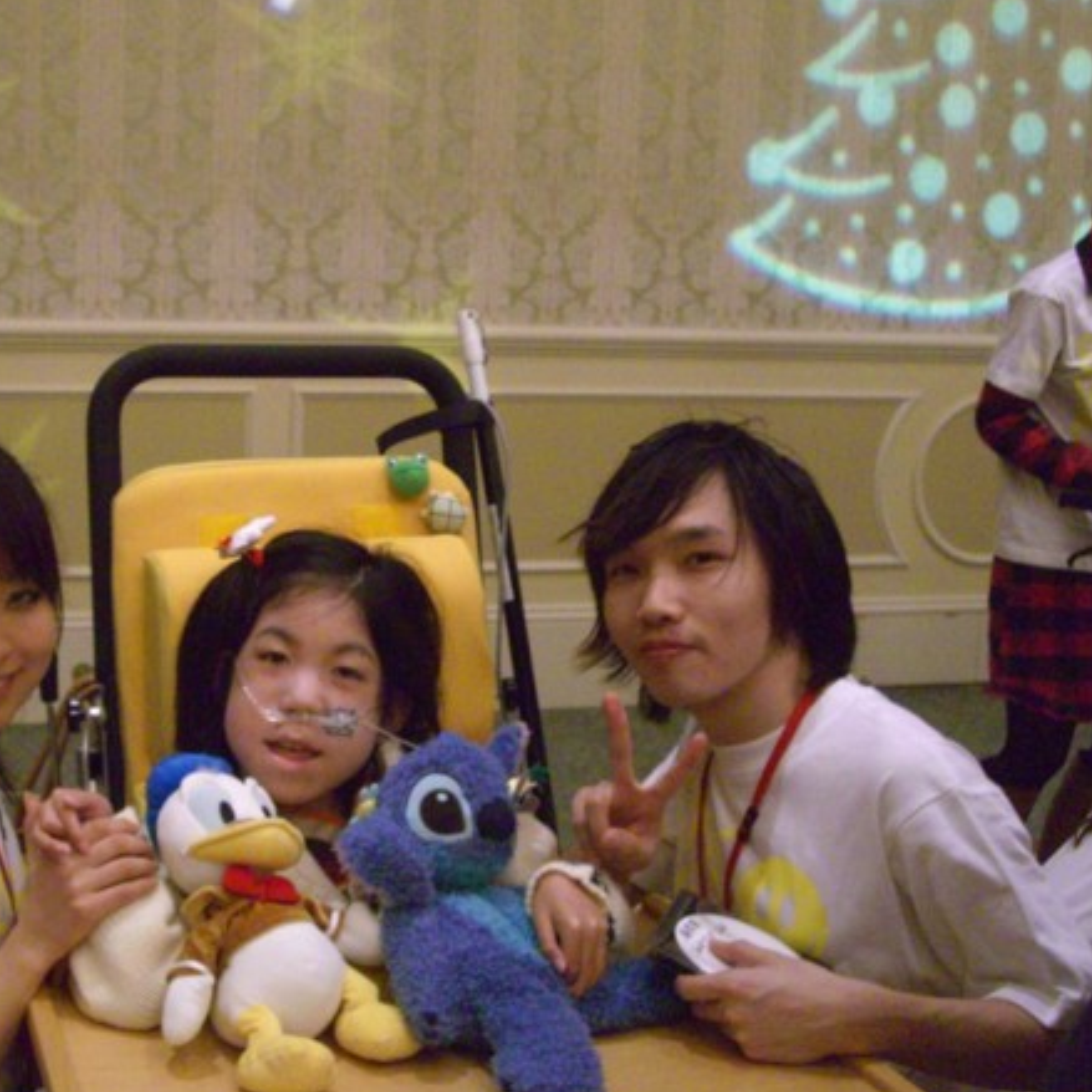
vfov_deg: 34.7
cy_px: 527
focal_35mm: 49
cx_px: 318
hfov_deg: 34.2
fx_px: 1749
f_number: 2.8
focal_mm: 7.9
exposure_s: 1/80
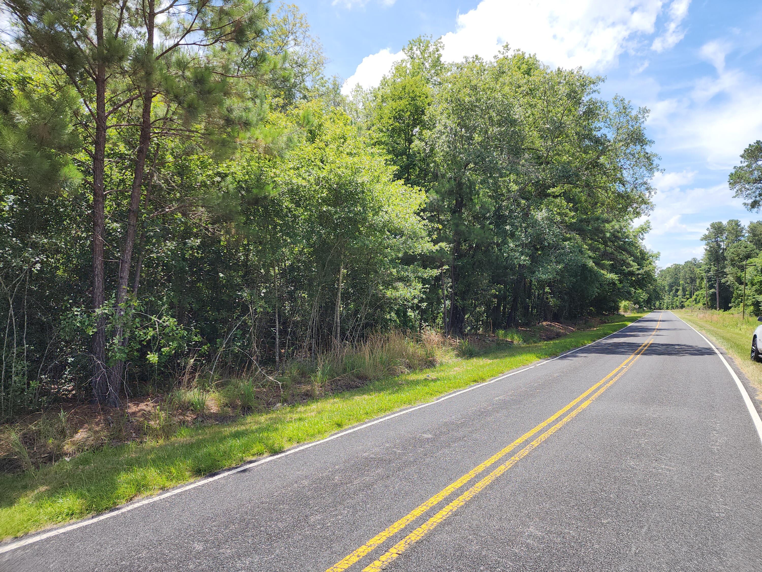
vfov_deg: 58.9
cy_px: 286
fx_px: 506
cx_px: 381
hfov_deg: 73.9
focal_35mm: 23
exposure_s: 1/611
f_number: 1.8
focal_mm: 6.4
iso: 12
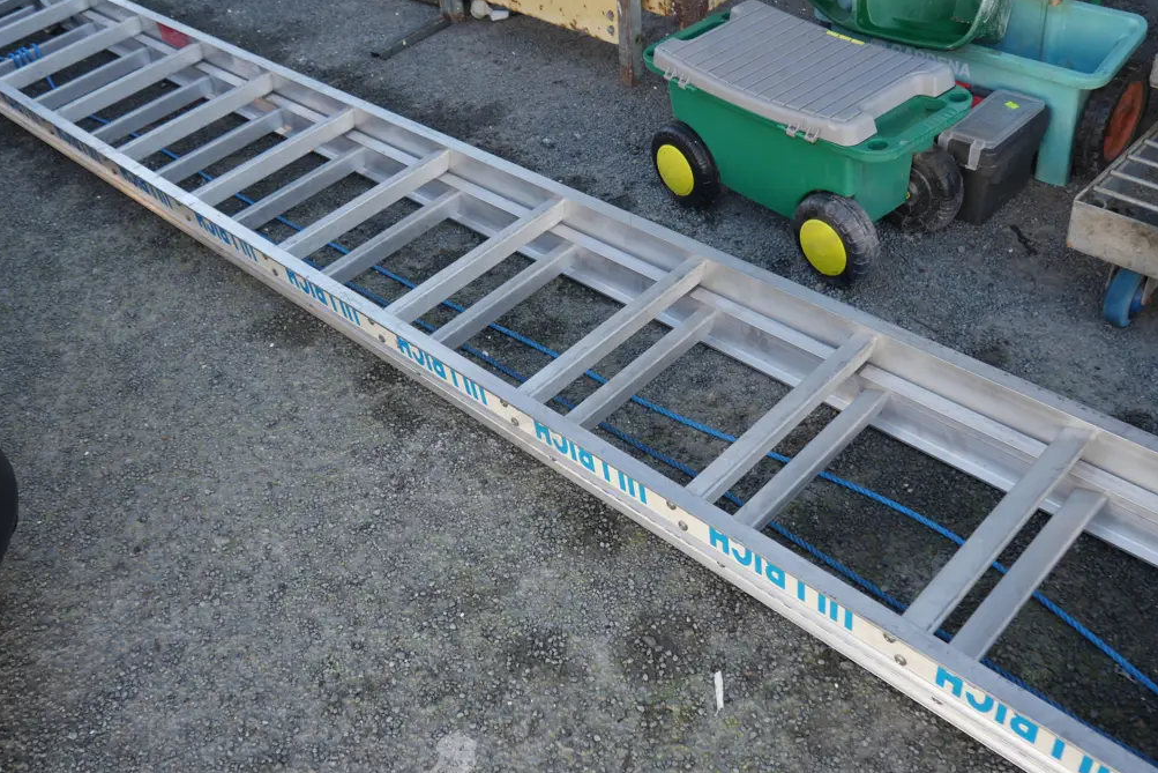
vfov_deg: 38.9
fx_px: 1094
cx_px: 587
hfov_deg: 55.8
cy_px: 396
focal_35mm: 34
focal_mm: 16
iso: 200
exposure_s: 1/125
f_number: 3.6
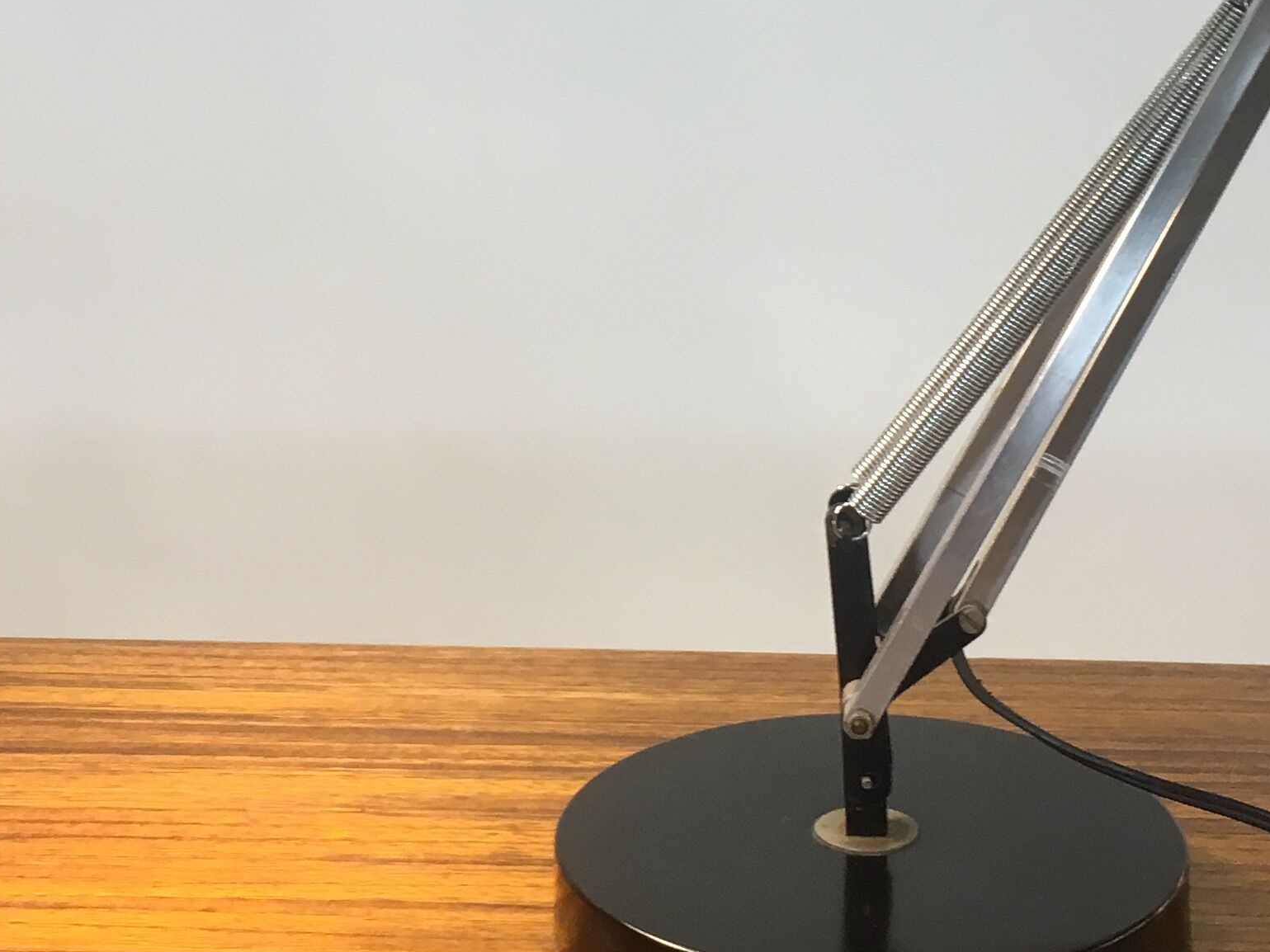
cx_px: 679
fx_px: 2788
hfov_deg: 25.7
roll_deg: -0.1
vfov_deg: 18.9
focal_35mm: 76
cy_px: 41
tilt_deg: -7.8
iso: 32
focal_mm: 4.15
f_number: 2.2
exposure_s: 1/33
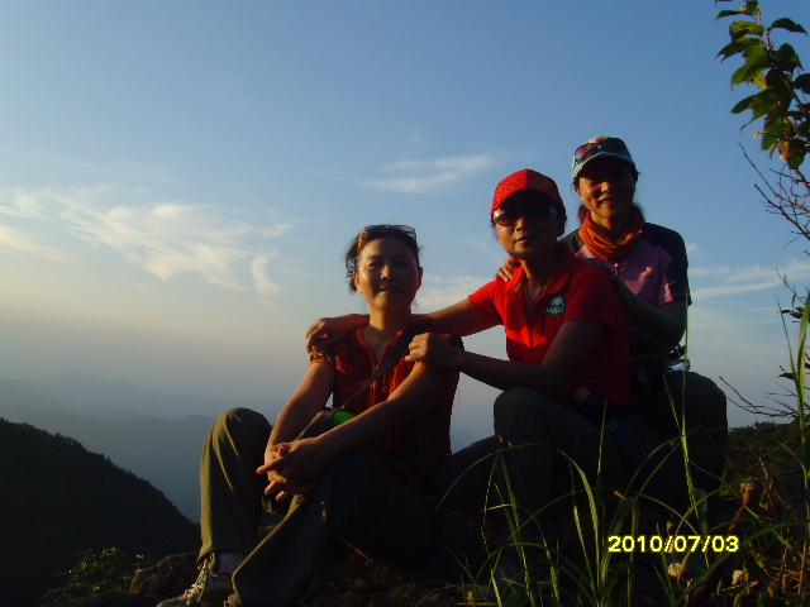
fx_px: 913
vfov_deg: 36.8
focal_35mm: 39
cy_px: 304
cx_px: 405
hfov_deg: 47.9
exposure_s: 1/180
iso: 80
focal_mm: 6.6
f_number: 6.3
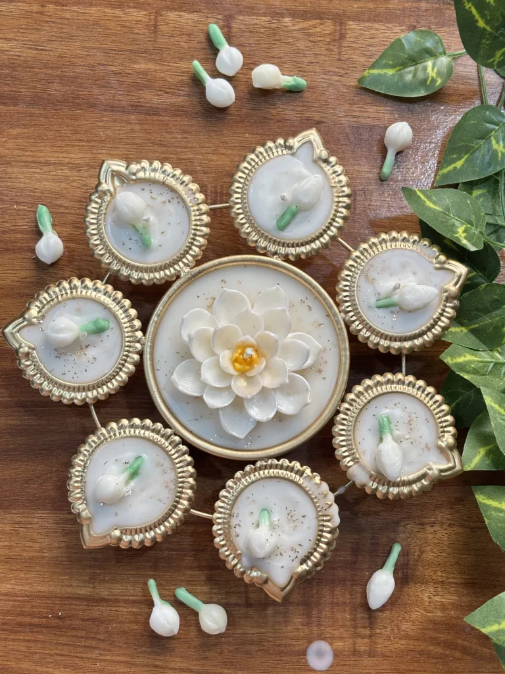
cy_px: 337
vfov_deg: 36.8
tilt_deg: -82.1
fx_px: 1011
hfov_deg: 28.0
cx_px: 252
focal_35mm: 52
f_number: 1.6
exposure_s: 1/50
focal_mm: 5.96
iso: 50
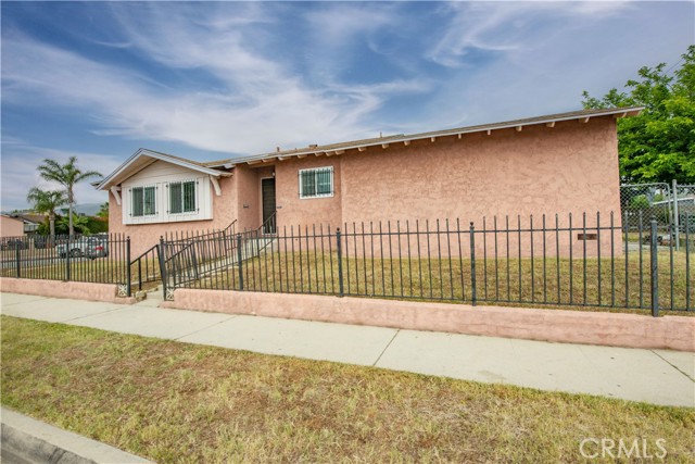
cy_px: 232
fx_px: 328
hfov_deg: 93.3
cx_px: 348
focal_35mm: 17
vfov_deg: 70.5
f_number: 9
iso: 400
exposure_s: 1/500
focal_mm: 17
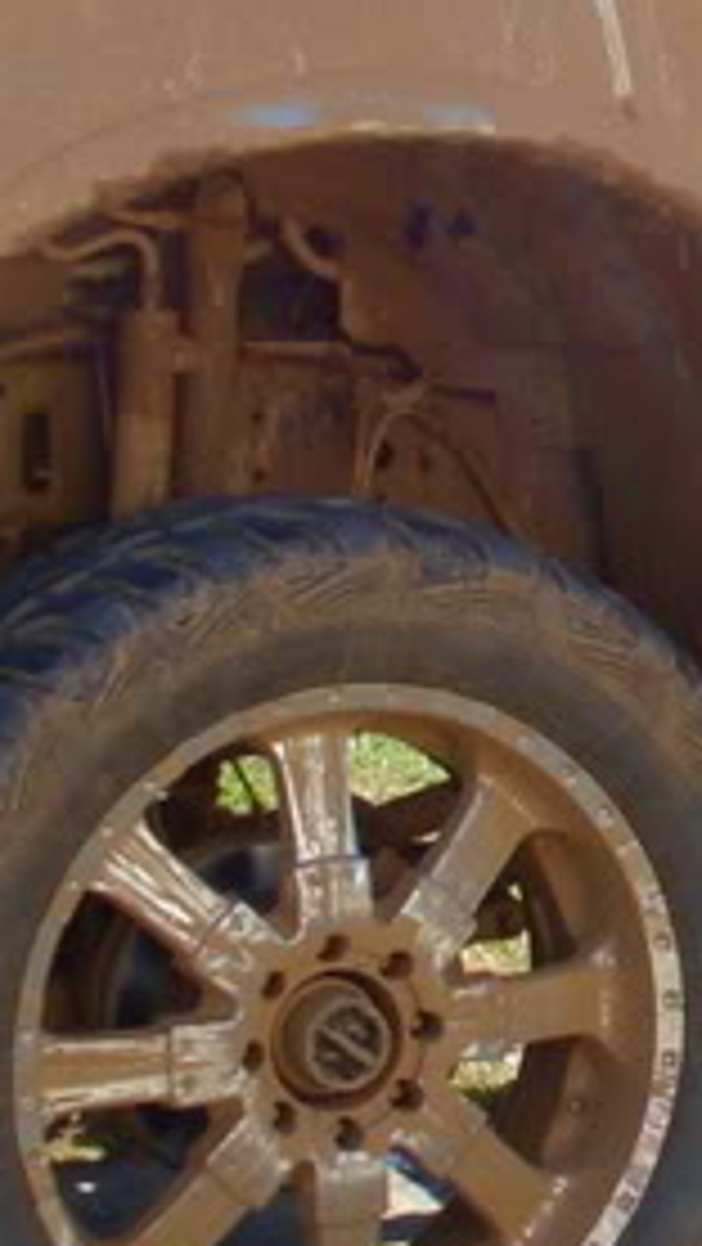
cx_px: 1215
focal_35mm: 153
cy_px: 558
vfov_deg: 14.0
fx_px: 5058
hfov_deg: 7.7
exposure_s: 1/500
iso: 100
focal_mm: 6.3
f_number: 3.3
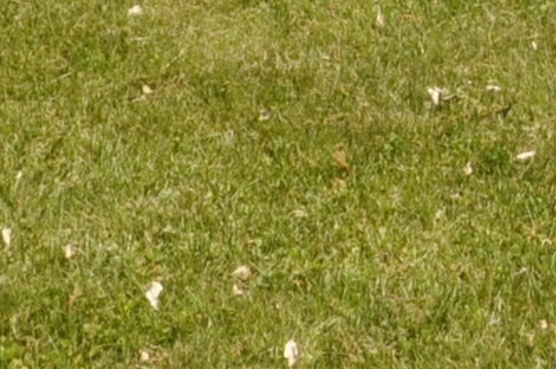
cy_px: -900
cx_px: 916
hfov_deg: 15.8
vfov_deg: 8.7
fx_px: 1773
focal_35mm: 115
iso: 800
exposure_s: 1/640
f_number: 13
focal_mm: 10
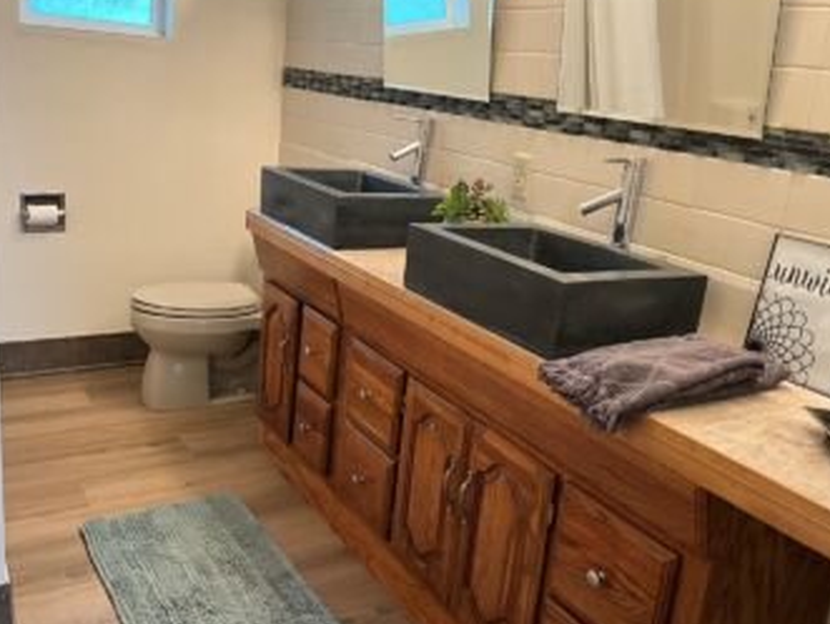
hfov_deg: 52.6
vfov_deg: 40.8
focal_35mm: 35
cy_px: 298
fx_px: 840
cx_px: 426
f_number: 1.8
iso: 125
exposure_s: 1/60
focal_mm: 3
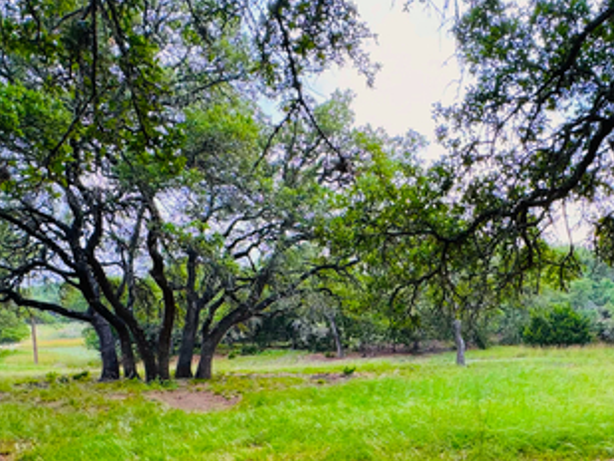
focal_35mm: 29
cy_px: 389
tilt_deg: -8.2
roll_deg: -0.5
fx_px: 515
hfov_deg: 60.1
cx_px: 411
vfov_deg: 45.0
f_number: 2.2
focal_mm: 2.22
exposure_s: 1/101
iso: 40
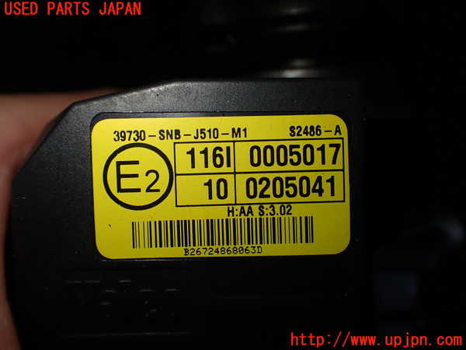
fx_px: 404
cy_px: 175
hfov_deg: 60.0
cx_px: 233
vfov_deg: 46.8
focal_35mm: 30
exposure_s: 1/200
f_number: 2.3
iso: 100
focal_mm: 5.4
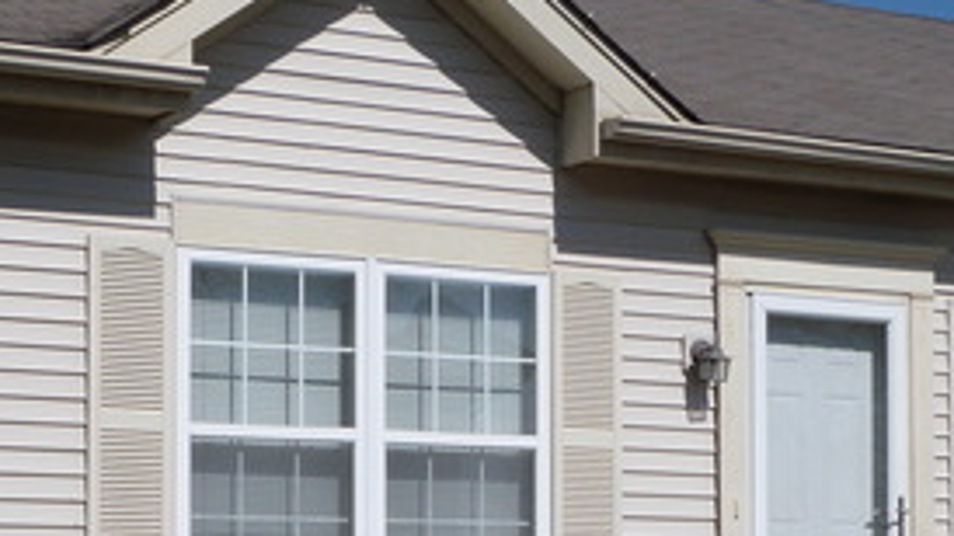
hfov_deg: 22.5
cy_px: 536
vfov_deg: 12.7
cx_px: 265
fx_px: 2377
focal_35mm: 94
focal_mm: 6.5
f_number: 5.6
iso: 100
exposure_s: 1/800
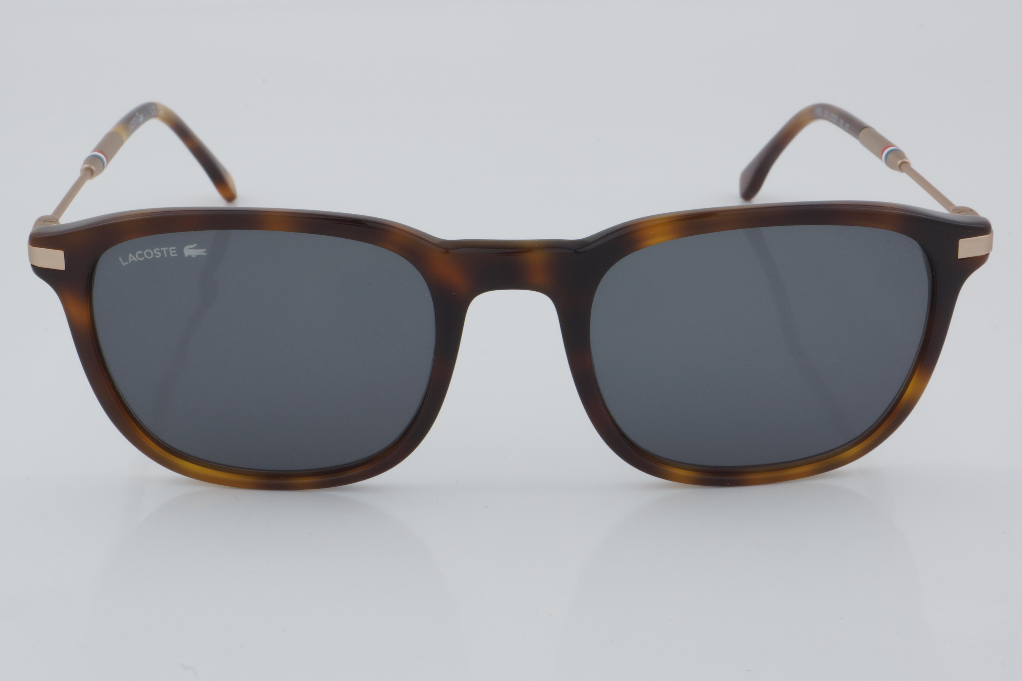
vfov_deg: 16.6
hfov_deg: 24.6
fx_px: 2342
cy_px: 340
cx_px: 511
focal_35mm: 82
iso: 100
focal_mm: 55
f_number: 32
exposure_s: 1/4
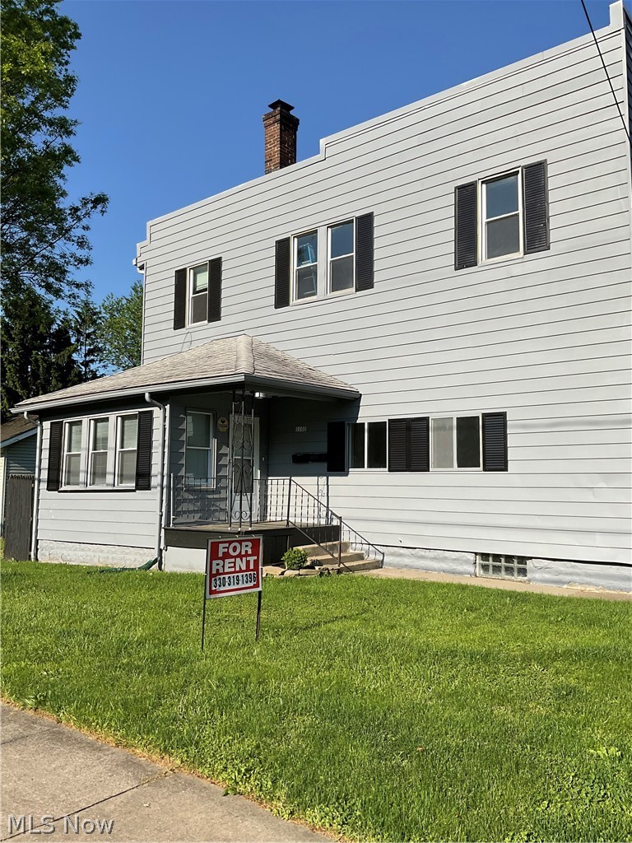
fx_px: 706
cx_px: 316
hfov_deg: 48.2
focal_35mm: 29
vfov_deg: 61.7
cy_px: 422
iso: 16
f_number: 1.8
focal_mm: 3
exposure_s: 1/2141
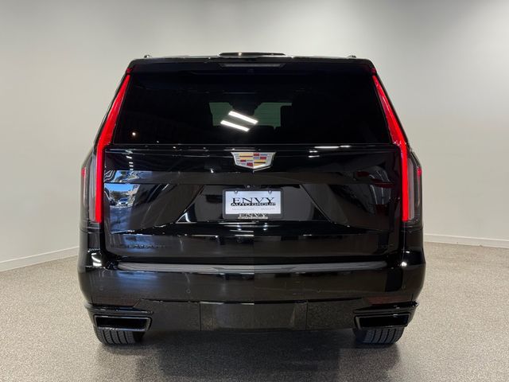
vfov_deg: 30.3
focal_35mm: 48
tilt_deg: -4.6
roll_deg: -0.6
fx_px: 706
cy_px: 191
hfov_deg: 39.7
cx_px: 254
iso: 50
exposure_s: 1/122
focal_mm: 6.76
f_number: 1.78
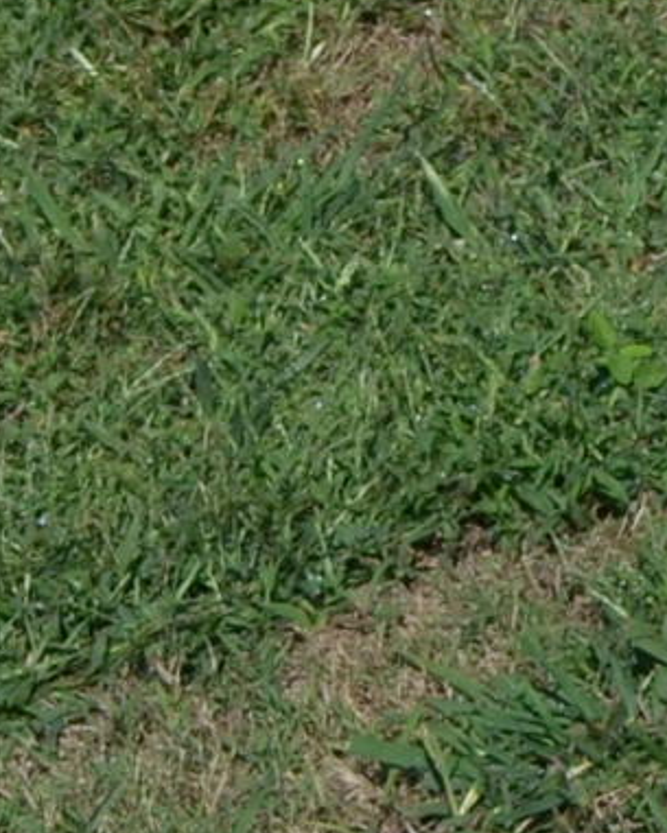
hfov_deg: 4.9
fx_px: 7104
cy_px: -1257
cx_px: 2427
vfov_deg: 6.4
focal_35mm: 288
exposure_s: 1/250
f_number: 8
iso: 100
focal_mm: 26
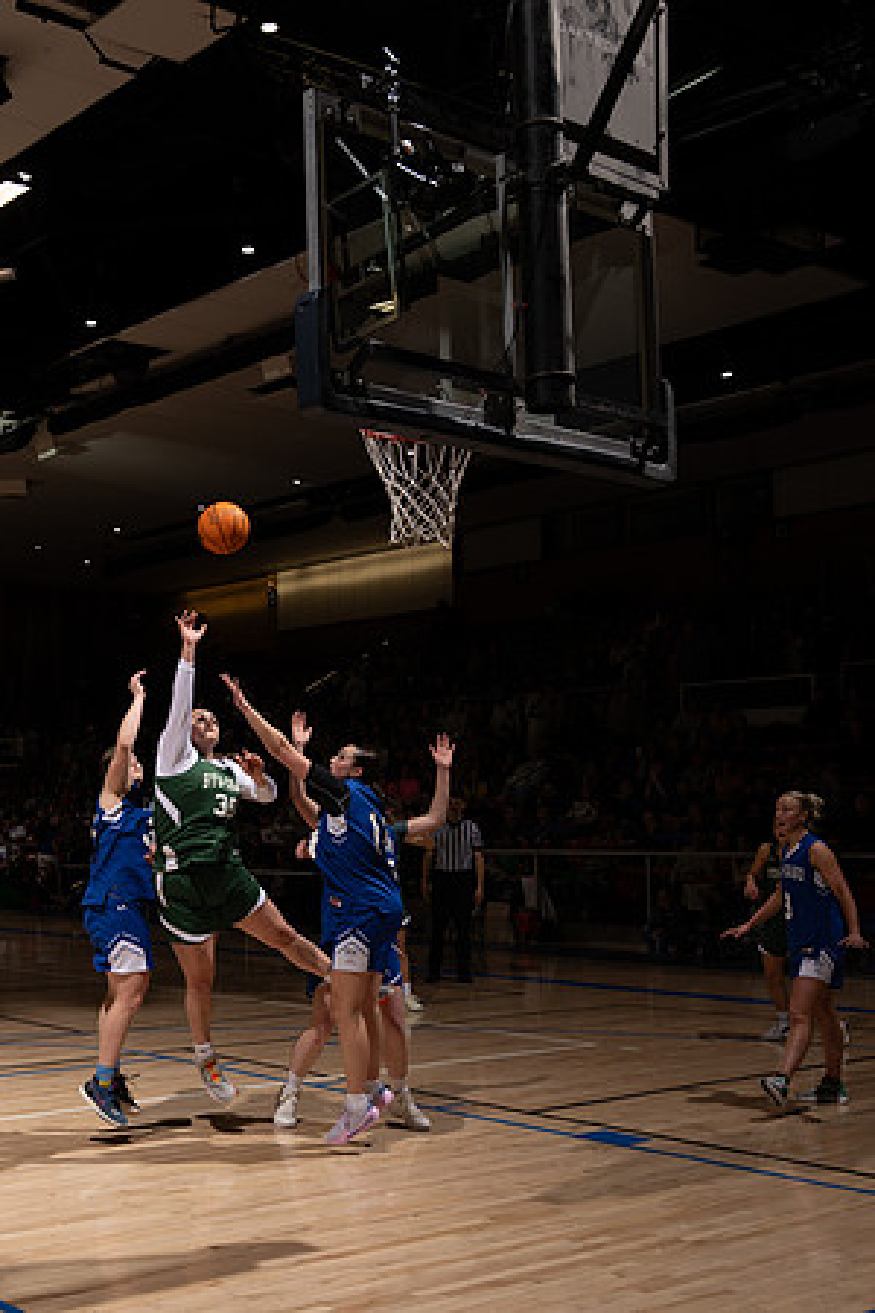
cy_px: 714
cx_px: 214
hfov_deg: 28.9
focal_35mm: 46
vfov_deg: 42.9
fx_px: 1670
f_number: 5
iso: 80
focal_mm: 28
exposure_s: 1/100
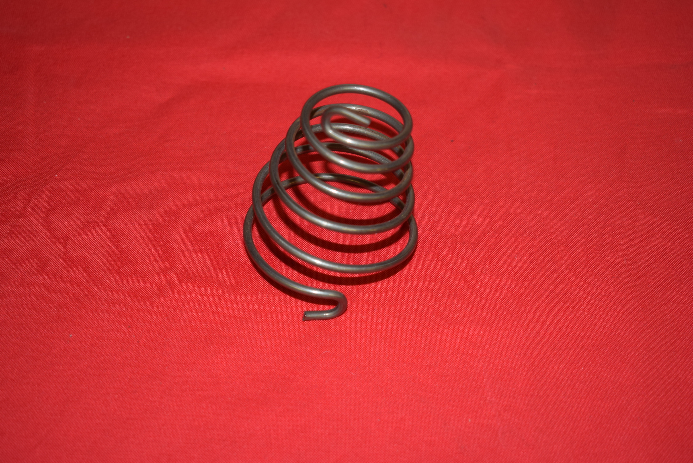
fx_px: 1011
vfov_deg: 25.8
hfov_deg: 37.8
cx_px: 346
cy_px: 232
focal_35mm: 52
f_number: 5
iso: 160
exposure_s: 1/25
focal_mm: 35
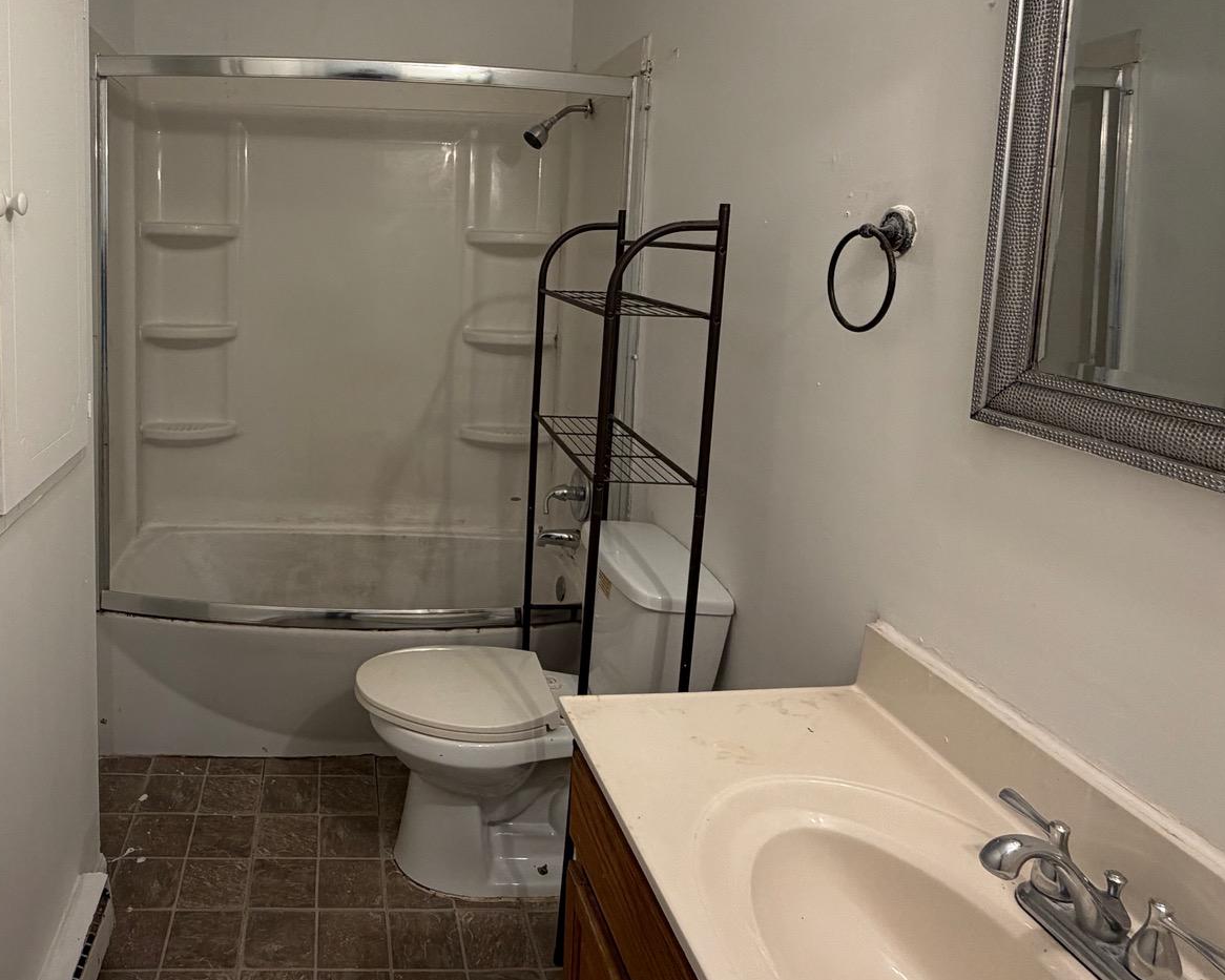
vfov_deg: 57.6
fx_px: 870
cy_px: 332
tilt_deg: -5.1
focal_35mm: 24
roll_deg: -0.5
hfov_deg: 67.7
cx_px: 378
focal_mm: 2.22
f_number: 2.2
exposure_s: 1/120
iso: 200
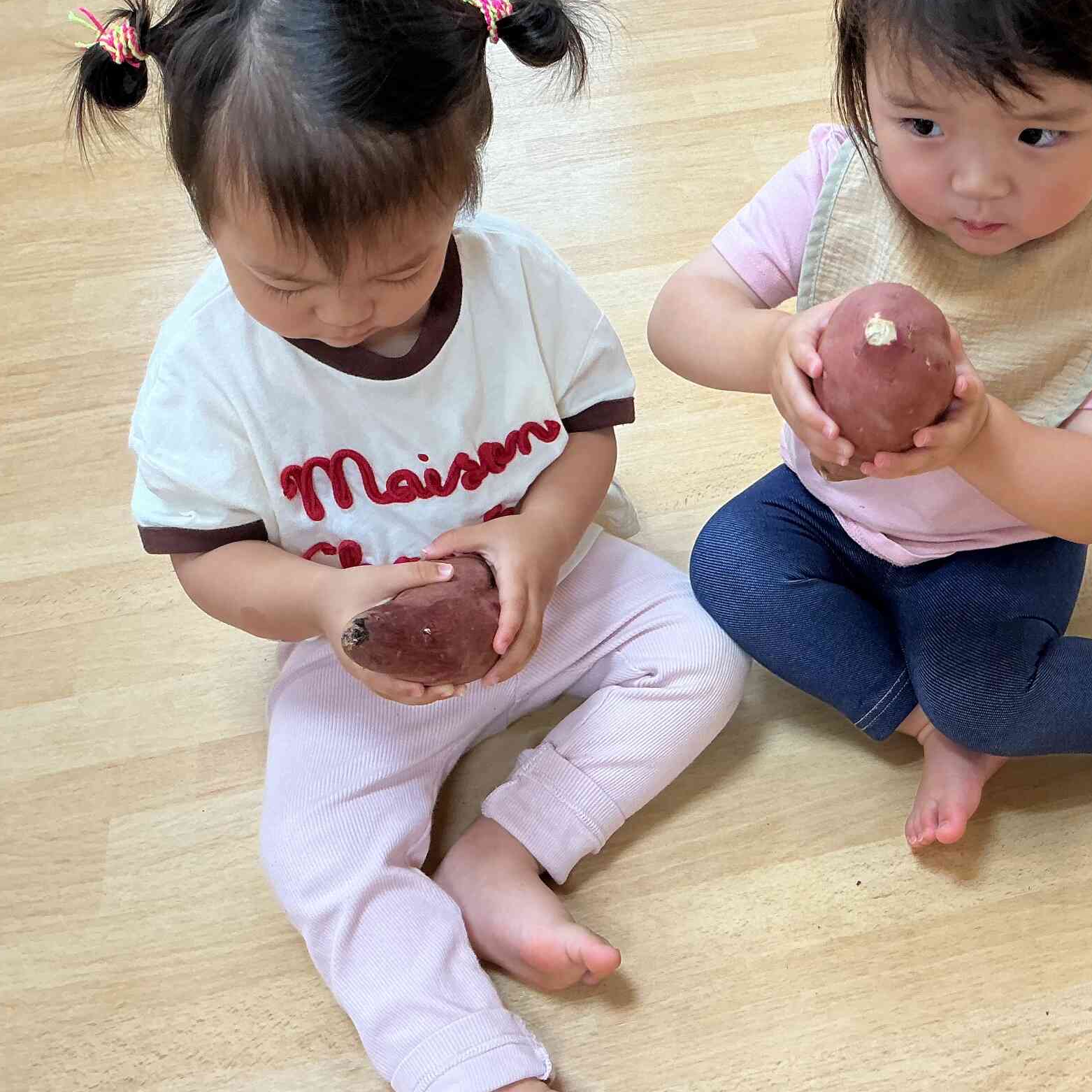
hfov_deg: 38.2
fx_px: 1535
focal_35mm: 43
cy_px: 415
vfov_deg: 38.9
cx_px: 821
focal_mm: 3
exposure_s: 1/60
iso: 32
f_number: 1.8
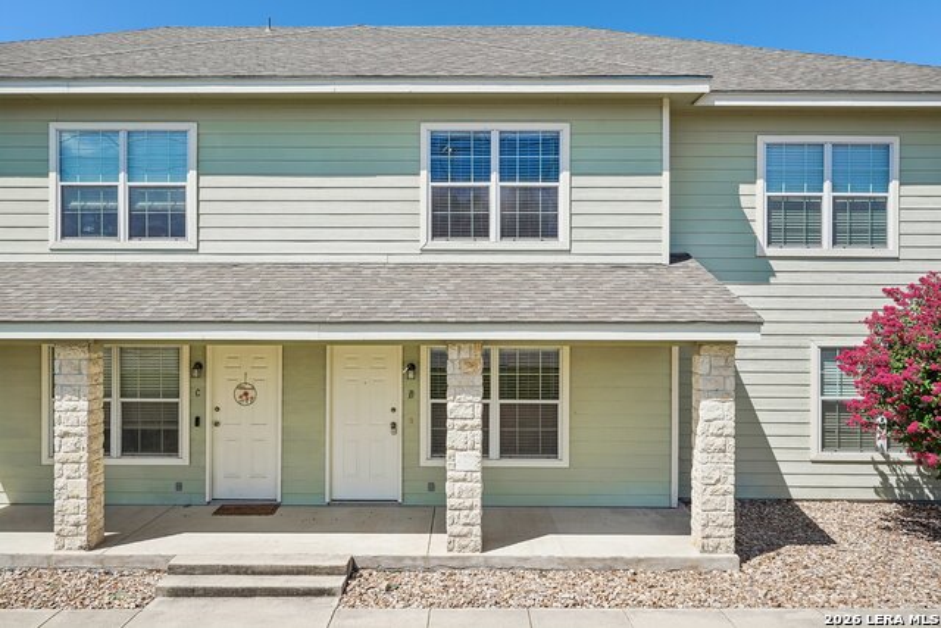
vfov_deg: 45.0
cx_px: 470
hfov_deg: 63.6
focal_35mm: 29
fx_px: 758
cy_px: 314
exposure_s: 1/320
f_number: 8
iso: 100
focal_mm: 29
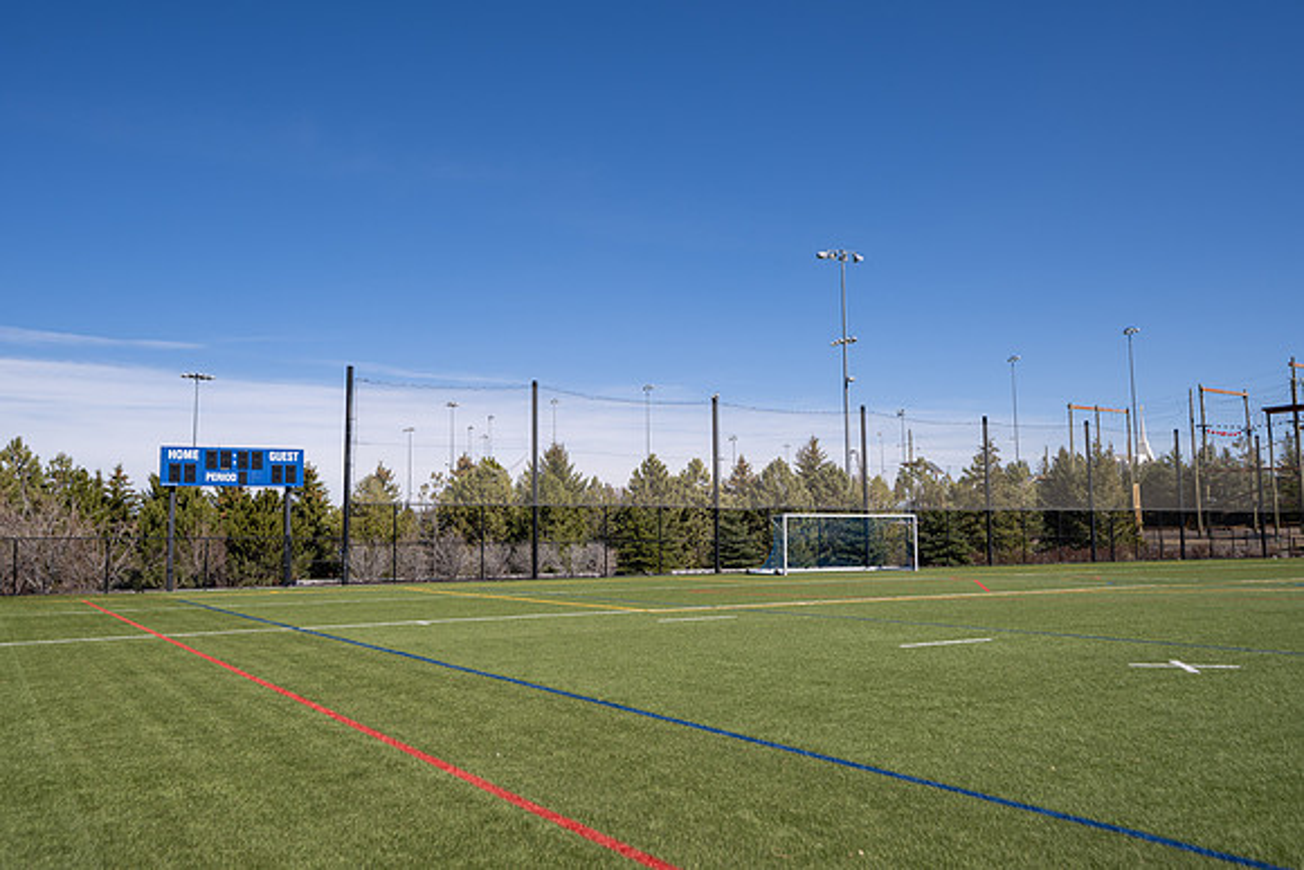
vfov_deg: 43.6
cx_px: 652
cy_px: 435
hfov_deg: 61.9
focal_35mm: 30
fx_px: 1087
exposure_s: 1/800
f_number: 5.6
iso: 100
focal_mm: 30
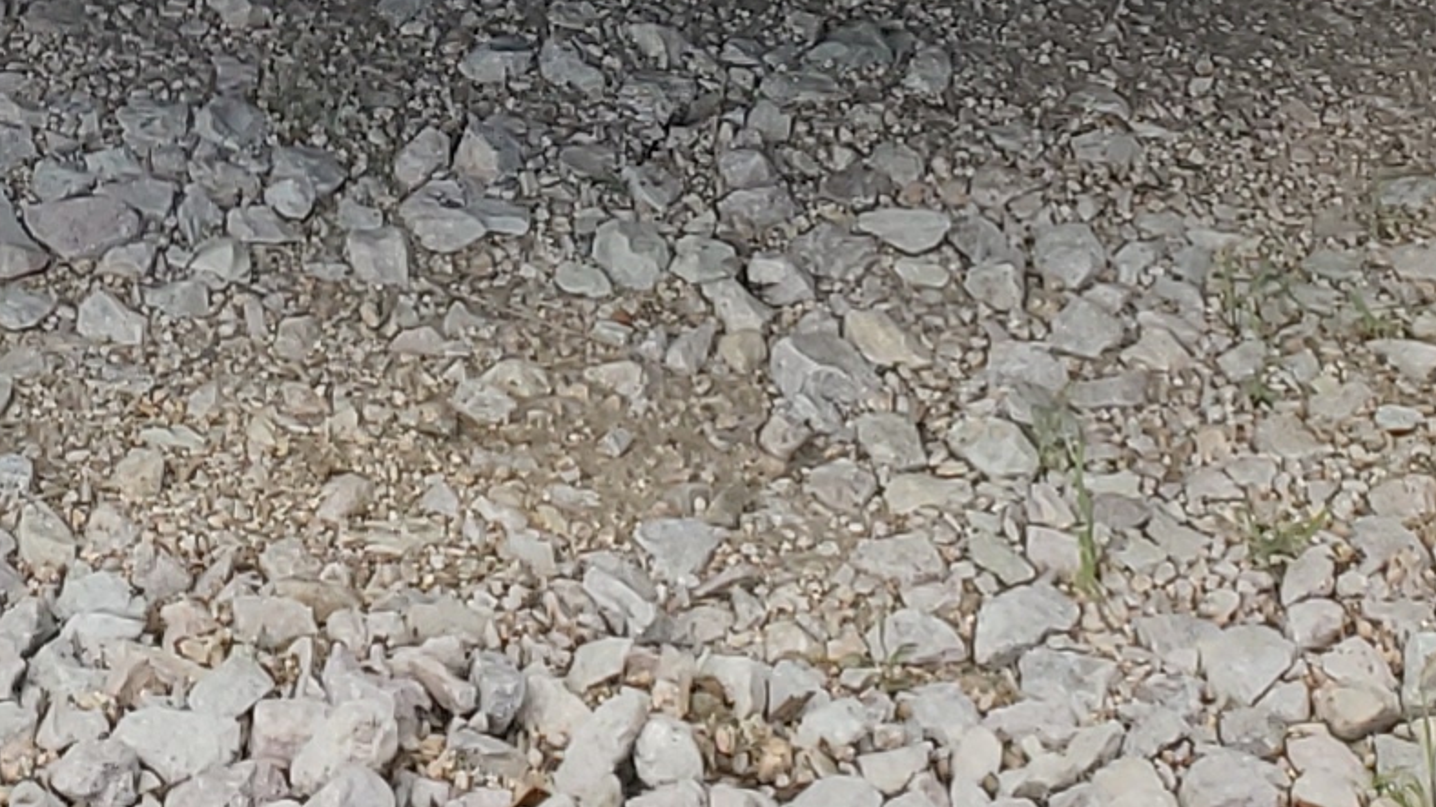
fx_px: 5520
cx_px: 117
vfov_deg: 7.4
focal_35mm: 145
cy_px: -1583
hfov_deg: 14.7
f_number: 2.4
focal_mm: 4.3
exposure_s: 1/591
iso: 50
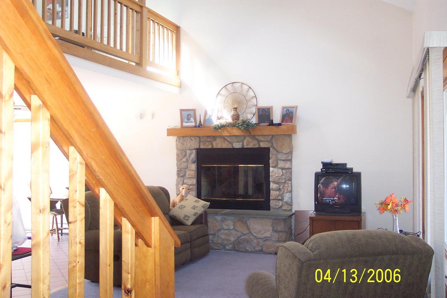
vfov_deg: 35.0
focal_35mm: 38
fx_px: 472
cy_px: 149
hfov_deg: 50.7
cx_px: 224
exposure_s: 1/45
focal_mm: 8
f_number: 2.8
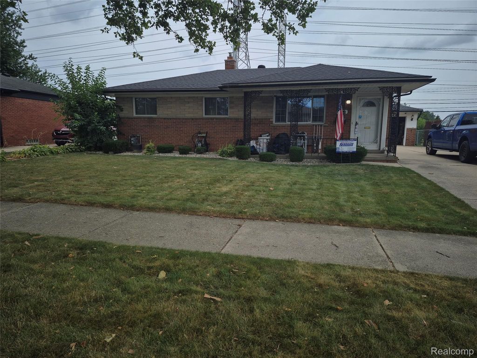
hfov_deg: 73.9
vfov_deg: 58.9
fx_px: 317
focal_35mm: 23
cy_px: 179
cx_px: 238
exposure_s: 1/568
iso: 25
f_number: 1.8
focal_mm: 5.4
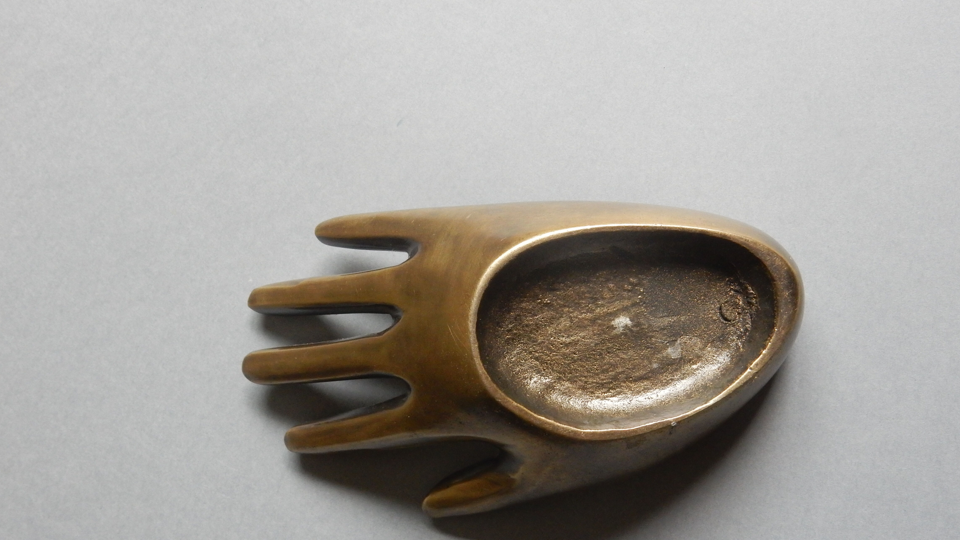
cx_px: 479
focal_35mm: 47
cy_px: 327
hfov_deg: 43.7
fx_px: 1196
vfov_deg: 25.4
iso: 400
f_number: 4.2
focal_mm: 7.6
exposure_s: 1/100
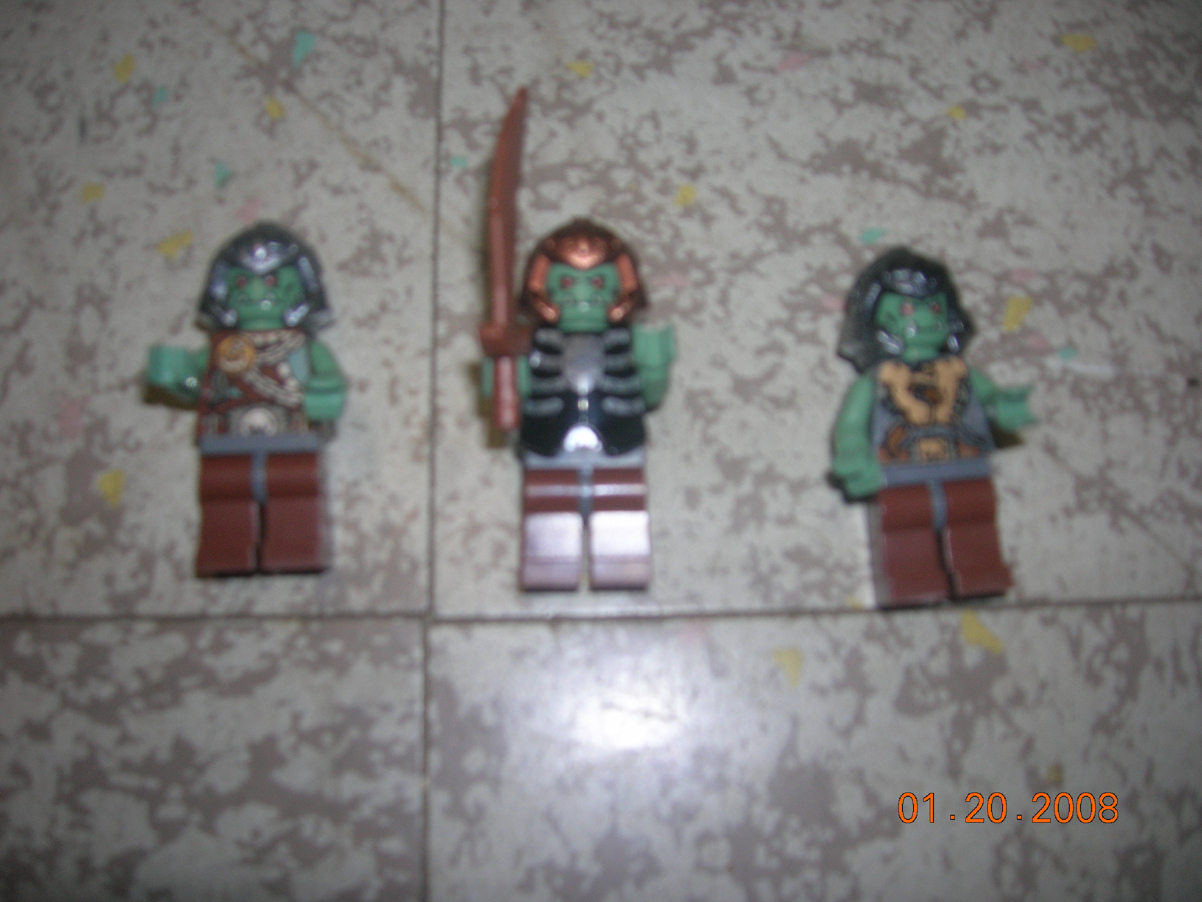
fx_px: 1181
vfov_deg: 41.8
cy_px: 451
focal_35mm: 34
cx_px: 601
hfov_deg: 54.0
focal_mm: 5.7
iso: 50
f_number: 2.9
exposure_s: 1/60.1
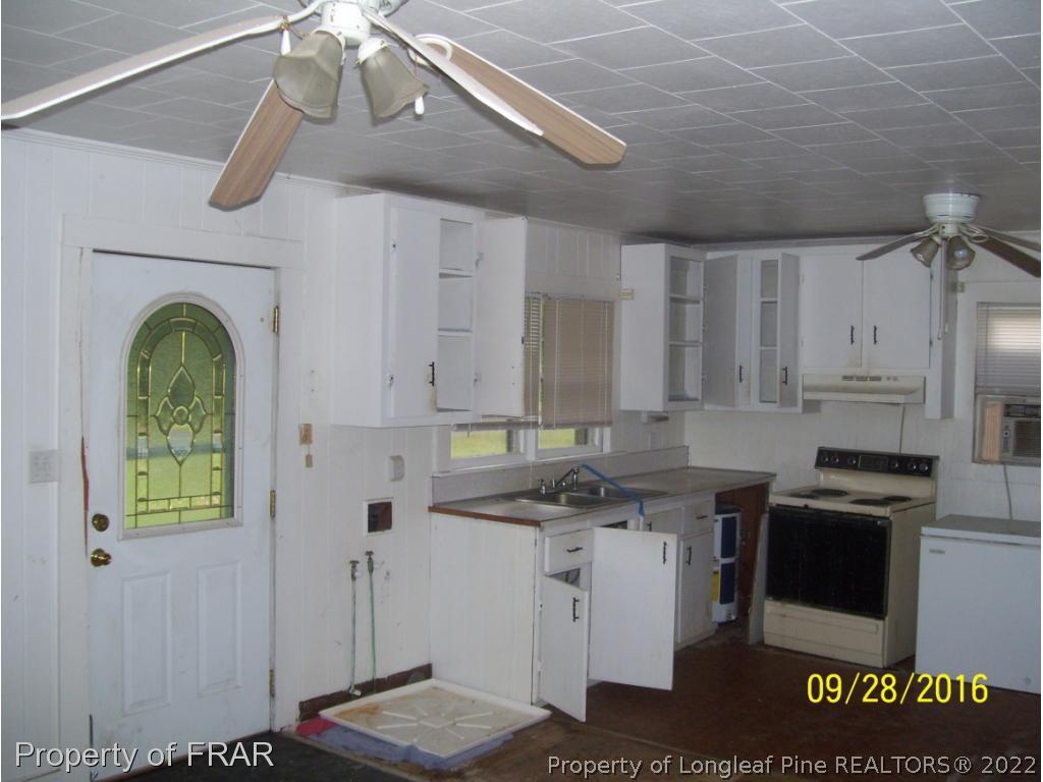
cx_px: 522
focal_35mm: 36
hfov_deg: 51.4
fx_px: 1085
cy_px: 391
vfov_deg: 39.7
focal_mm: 6
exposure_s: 1/60
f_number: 2.7
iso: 160
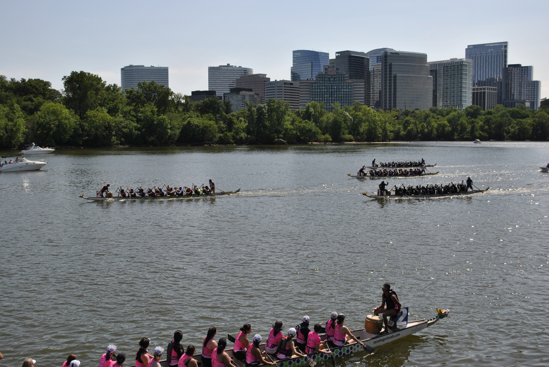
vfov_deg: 34.3
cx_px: 274
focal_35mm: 39
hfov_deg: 49.5
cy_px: 184
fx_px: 595
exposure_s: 1/1000
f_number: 5
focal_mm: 26
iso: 100
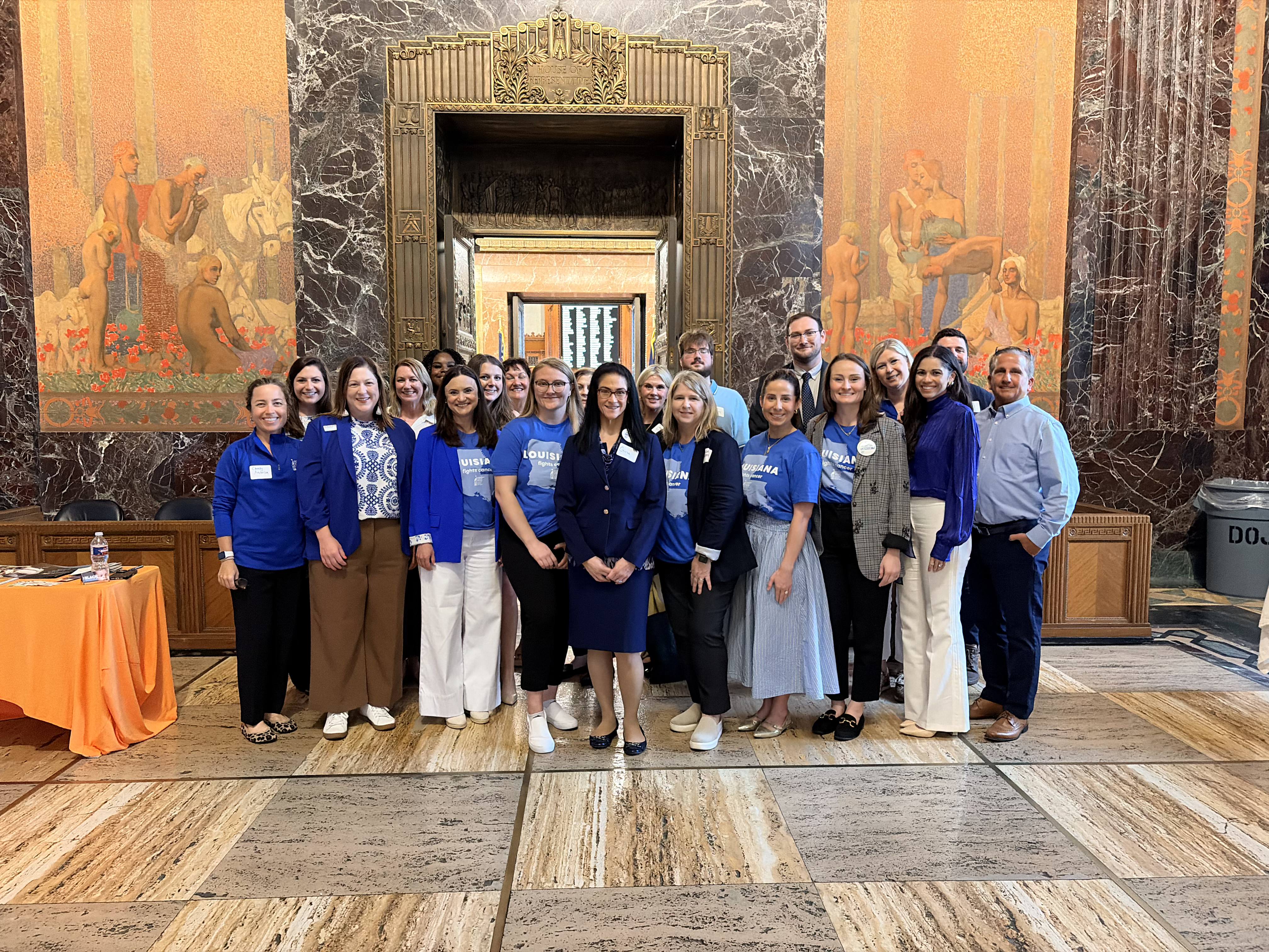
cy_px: 476
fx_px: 953
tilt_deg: -4.5
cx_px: 634
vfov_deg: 53.1
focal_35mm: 26
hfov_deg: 67.3
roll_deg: +0.0
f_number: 1.6
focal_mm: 5.96
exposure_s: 1/30
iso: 640
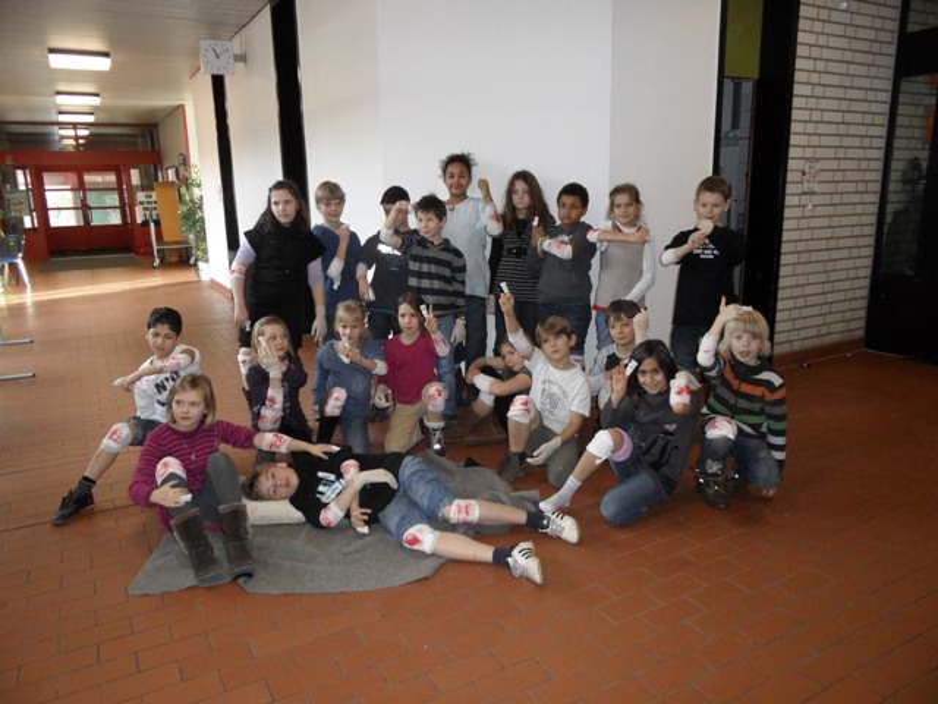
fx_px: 650
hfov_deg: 71.6
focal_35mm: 24
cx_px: 469
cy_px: 352
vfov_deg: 56.8
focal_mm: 3.9
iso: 200
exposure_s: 1/30
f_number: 3.2
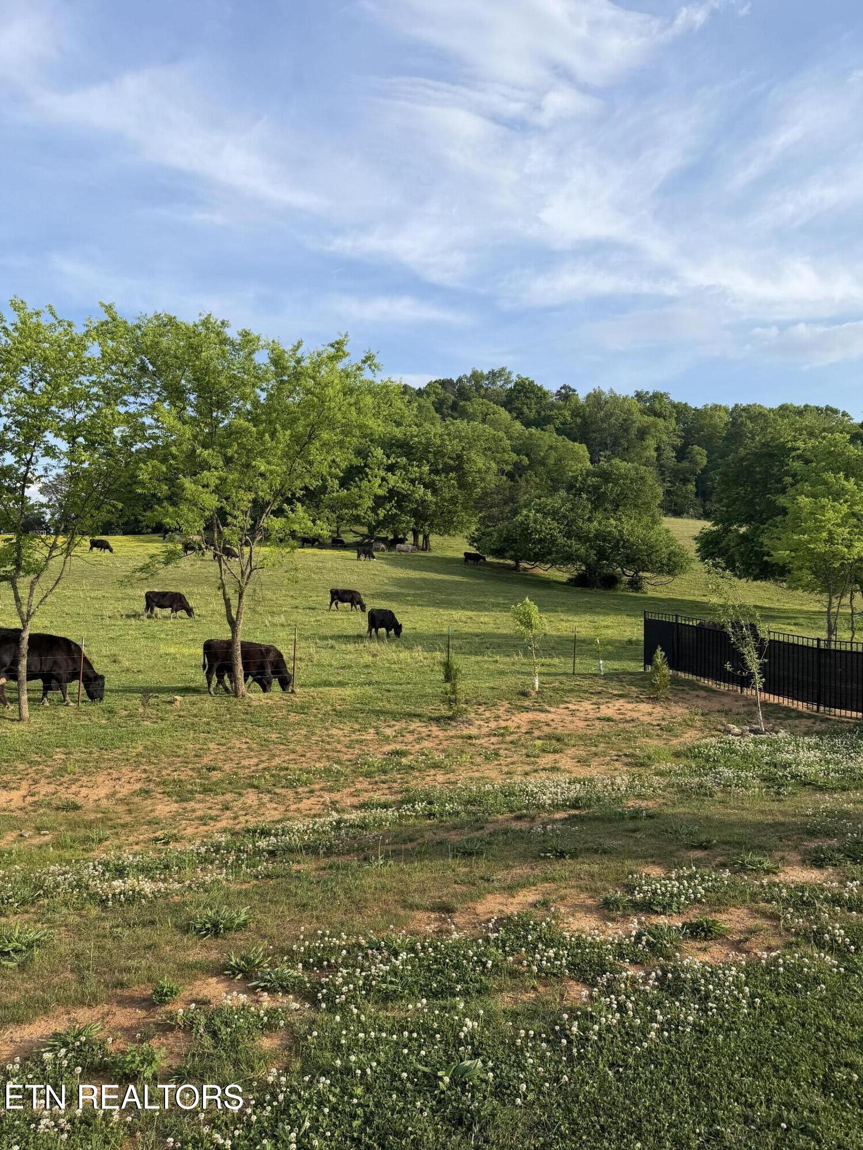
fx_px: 798
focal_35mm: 24
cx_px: 432
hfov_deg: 56.8
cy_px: 575
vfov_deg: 71.6
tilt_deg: +1.0
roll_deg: -1.0
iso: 80
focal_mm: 6.76
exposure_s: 1/2445
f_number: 1.78
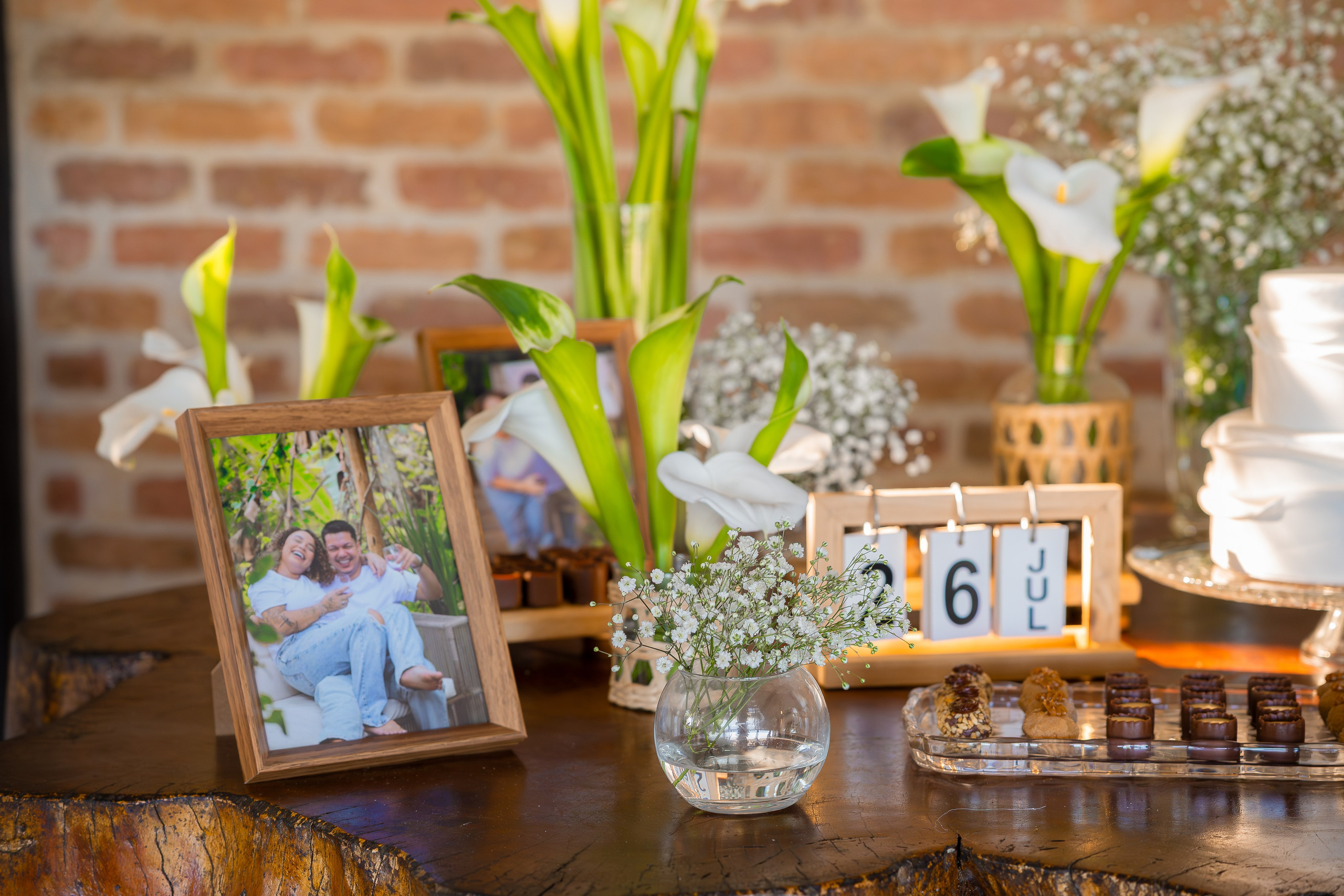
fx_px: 3136
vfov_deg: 16.3
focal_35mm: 84
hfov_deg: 24.2
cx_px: 672
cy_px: 448
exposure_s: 1/200
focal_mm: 56
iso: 800
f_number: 2.8
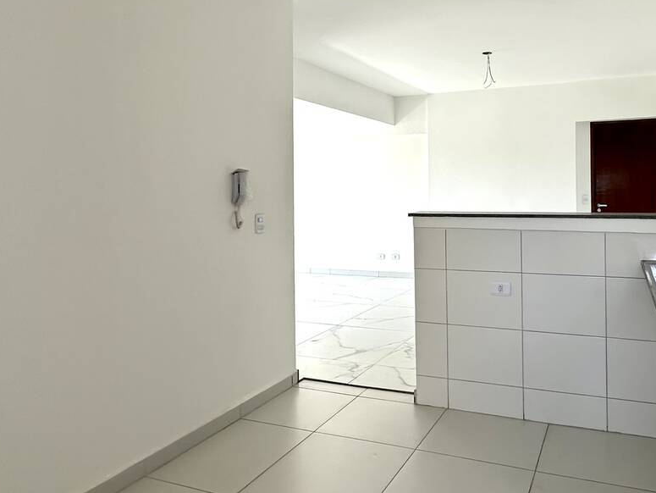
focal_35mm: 26
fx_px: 493
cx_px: 448
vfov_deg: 52.7
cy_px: 192
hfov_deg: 65.2
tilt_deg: +1.2
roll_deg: +0.9
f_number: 2.2
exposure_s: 1/110
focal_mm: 2.22
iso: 40
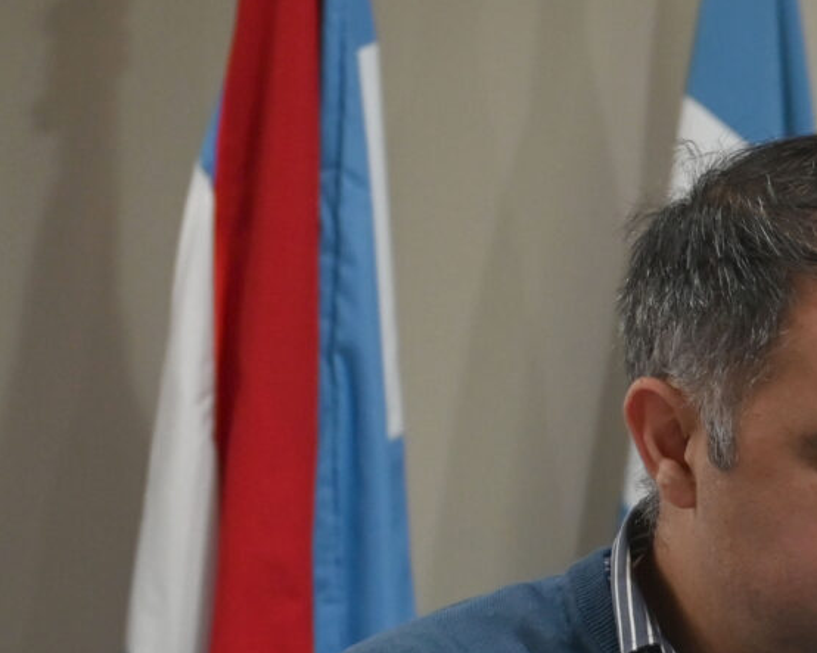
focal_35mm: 130
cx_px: 1296
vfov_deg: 11.7
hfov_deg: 13.7
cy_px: 666
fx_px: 3143
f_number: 2.8
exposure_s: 1/100
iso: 1600
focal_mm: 40
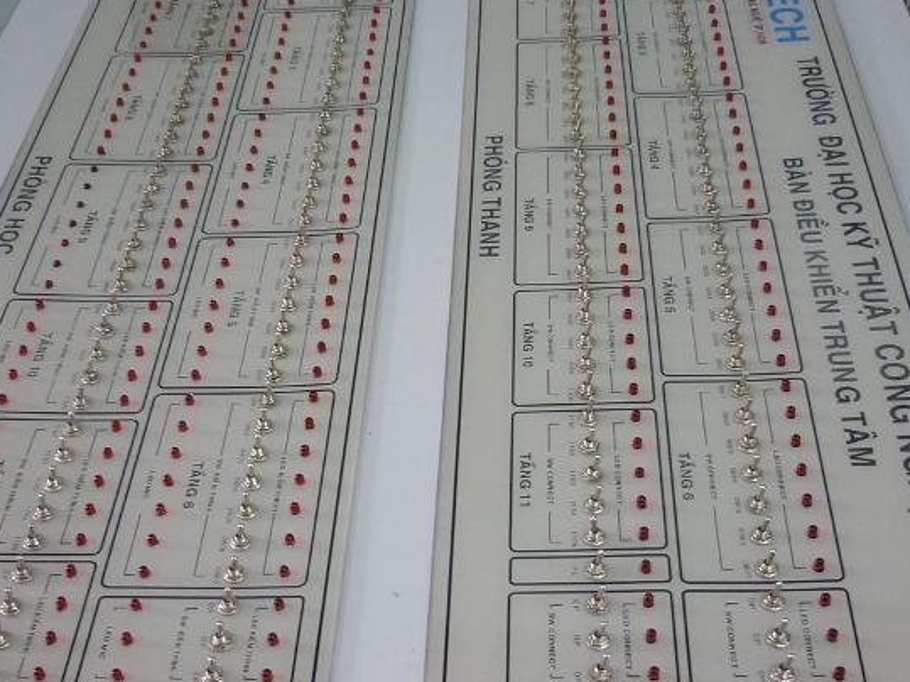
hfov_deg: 38.9
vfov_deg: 29.6
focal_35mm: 49
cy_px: 311
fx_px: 1288
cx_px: 452
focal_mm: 5.5
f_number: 2.8
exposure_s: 1/30
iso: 250
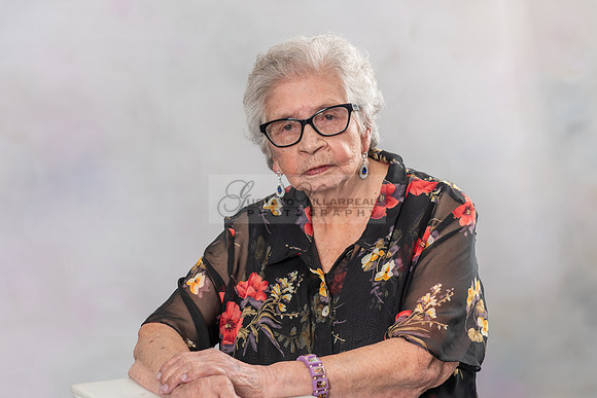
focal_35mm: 82
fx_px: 1358
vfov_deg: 16.7
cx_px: 297
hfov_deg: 24.8
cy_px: 231
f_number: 5.6
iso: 200
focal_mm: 62
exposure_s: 1/125
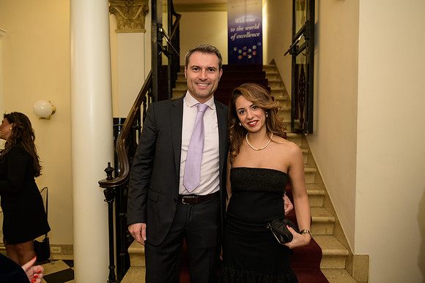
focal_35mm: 28
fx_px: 331
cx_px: 212
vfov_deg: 46.4
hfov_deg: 65.5
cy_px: 142
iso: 1000
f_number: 3.2
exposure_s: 1/125
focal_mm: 28
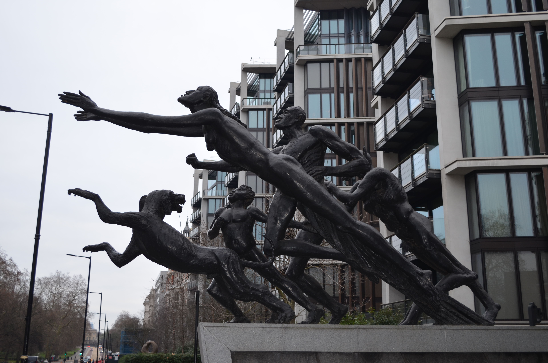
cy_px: 182
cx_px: 274
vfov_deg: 34.1
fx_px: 592
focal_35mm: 39
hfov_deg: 49.6
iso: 200
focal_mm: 26
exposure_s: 1/125
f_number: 4.2
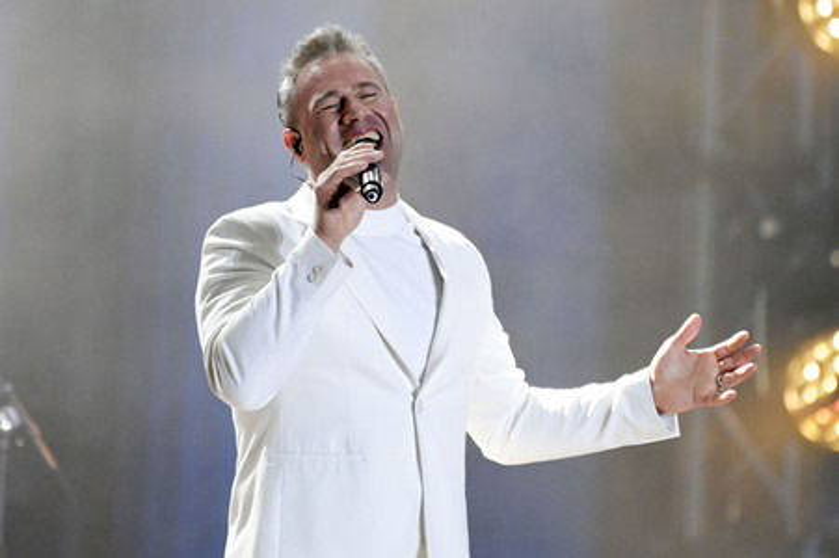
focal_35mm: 500
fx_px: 11644
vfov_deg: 2.7
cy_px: 279
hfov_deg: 4.1
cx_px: 420
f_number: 5.6
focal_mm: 500
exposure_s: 1/640
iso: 12800
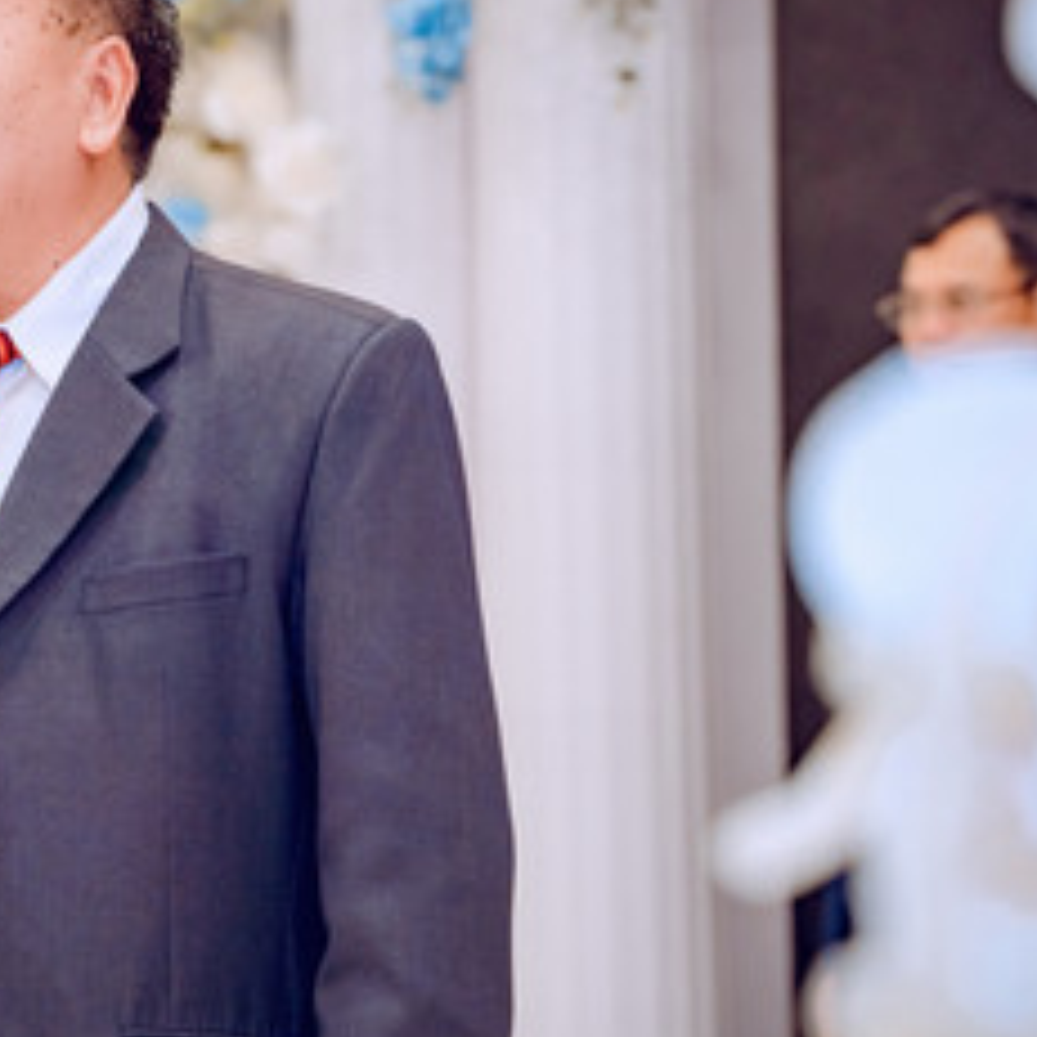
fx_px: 4206
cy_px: 442
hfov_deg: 13.9
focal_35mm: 124
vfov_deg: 14.1
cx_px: 121
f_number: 2.8
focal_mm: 67.6
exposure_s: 1/160
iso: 640
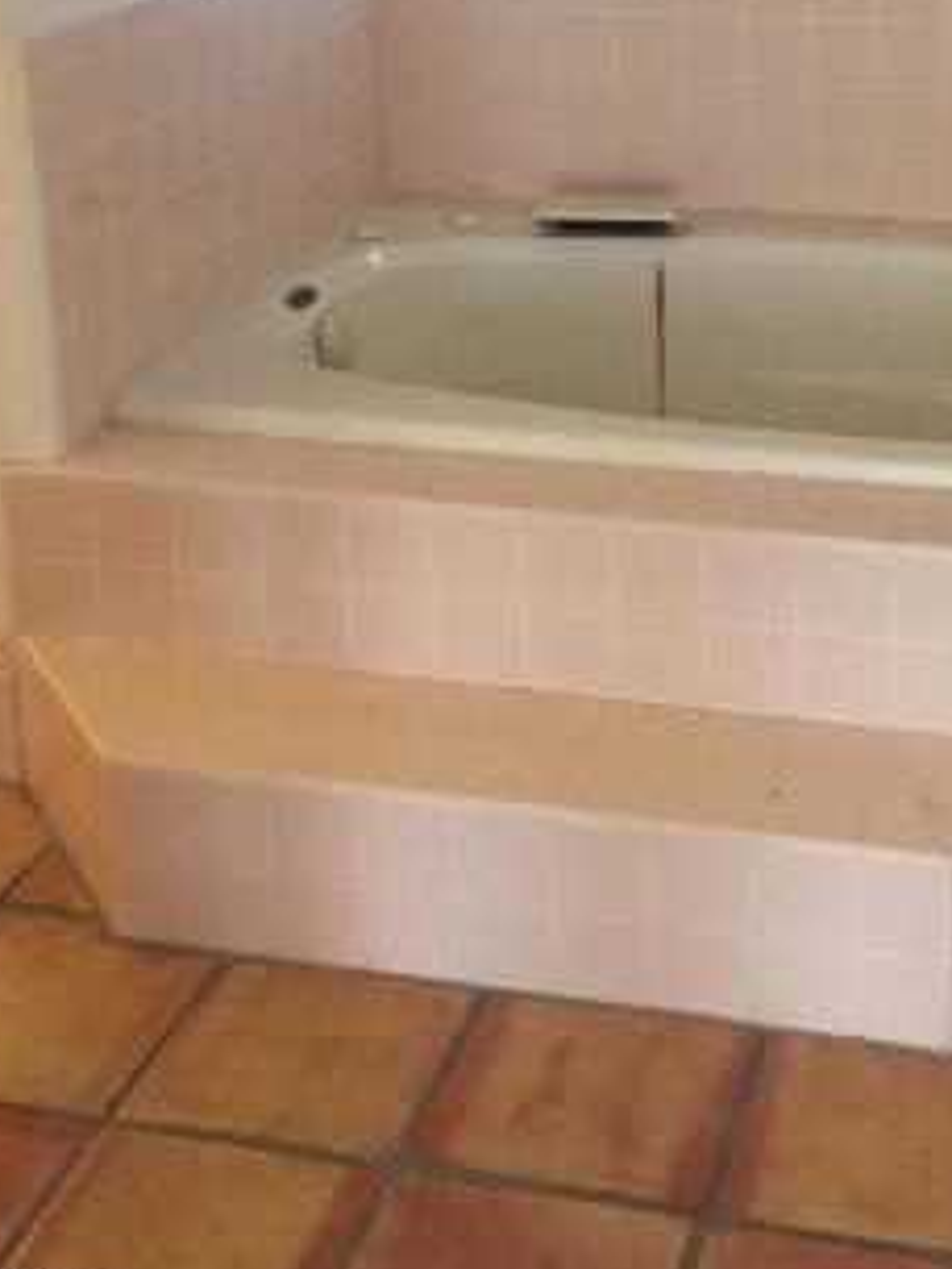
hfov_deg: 25.3
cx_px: 736
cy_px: 154
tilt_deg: -15.4
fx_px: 2089
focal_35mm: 57
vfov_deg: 32.3
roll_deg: +1.2
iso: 250
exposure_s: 1/24
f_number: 2.2
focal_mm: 4.15
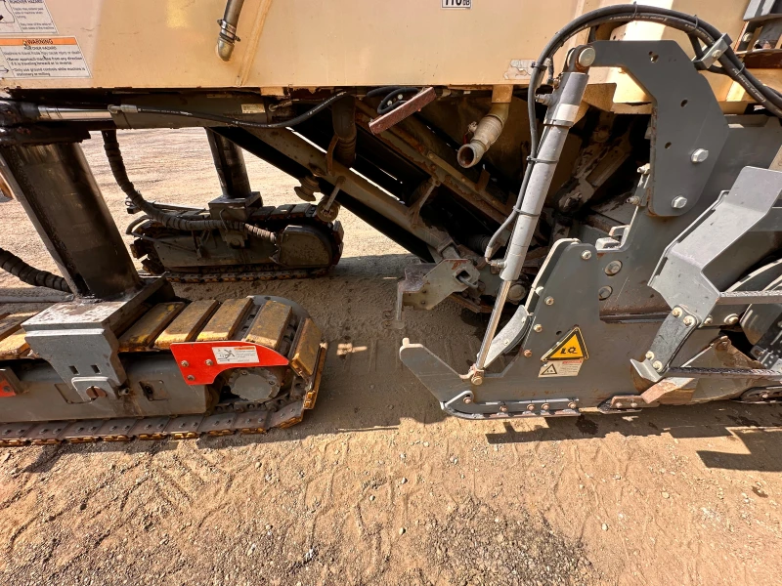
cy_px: 293
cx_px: 391
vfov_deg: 85.7
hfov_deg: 102.1
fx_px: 316
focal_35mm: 14
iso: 40
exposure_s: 1/254
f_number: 2.2
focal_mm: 2.22
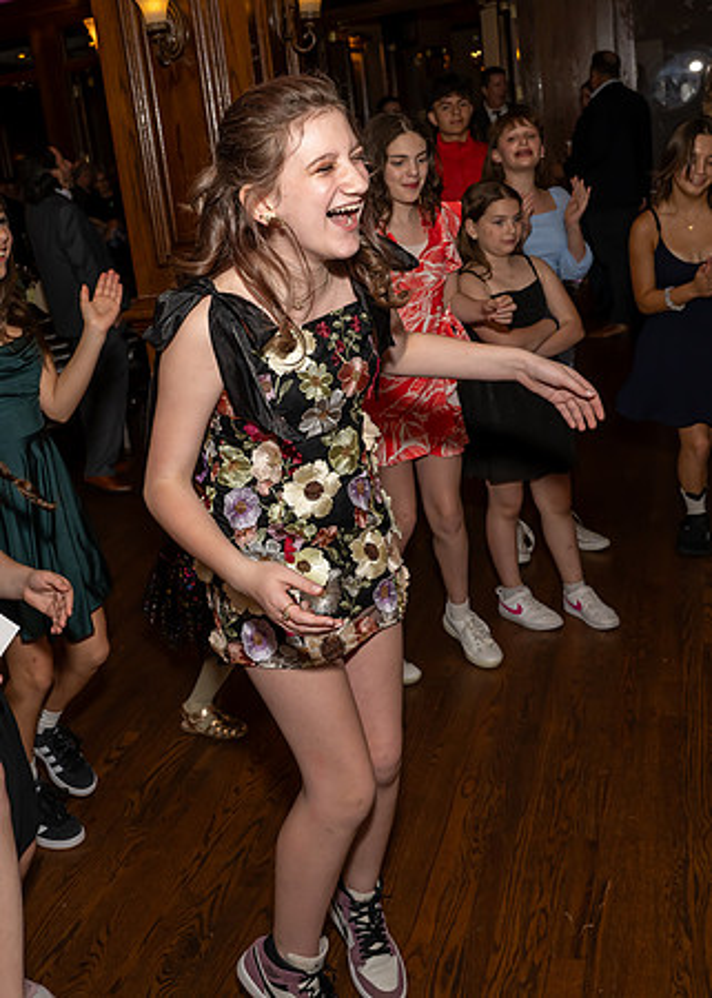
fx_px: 1135
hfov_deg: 34.5
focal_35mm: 40
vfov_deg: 47.4
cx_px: 237
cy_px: 463
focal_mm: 25.5
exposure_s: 1/250
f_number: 8
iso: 500
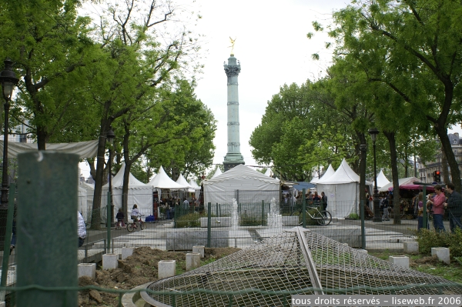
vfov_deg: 36.8
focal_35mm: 36
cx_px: 231
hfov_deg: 53.2
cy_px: 154
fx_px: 462
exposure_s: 1/125
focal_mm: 24
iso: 100
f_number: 8
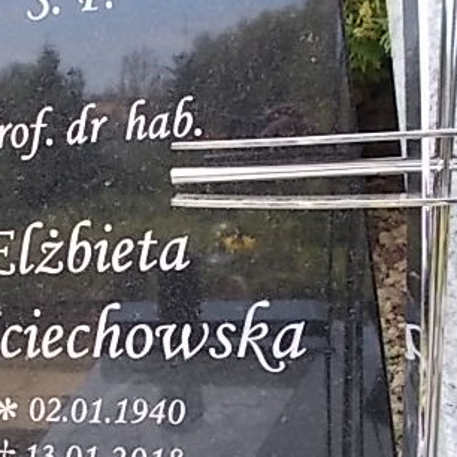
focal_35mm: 48
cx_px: 76
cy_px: 302
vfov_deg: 35.0
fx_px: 717
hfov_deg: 34.0
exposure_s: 1/125
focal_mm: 4.6
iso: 80
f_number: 3.2
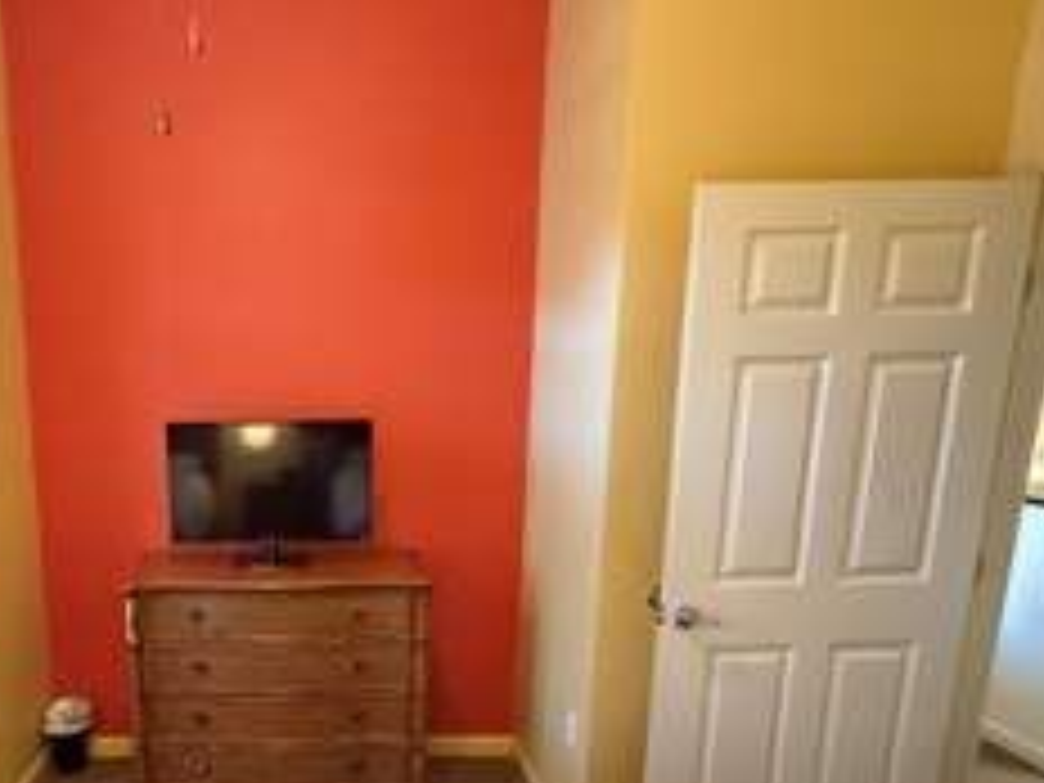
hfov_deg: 59.1
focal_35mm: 29
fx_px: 875
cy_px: 585
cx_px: 288
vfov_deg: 46.5
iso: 1250
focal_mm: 2.22
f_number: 2.2
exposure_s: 1/40
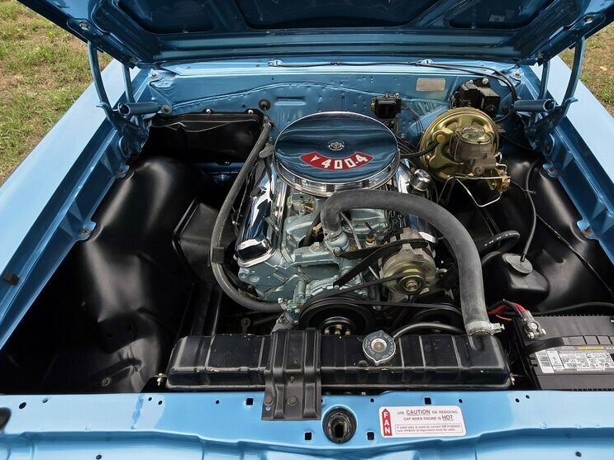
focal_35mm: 21
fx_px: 372
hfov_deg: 78.9
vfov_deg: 63.4
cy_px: 228
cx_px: 330
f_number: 1.9
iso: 40
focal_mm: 2.2
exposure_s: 1/382
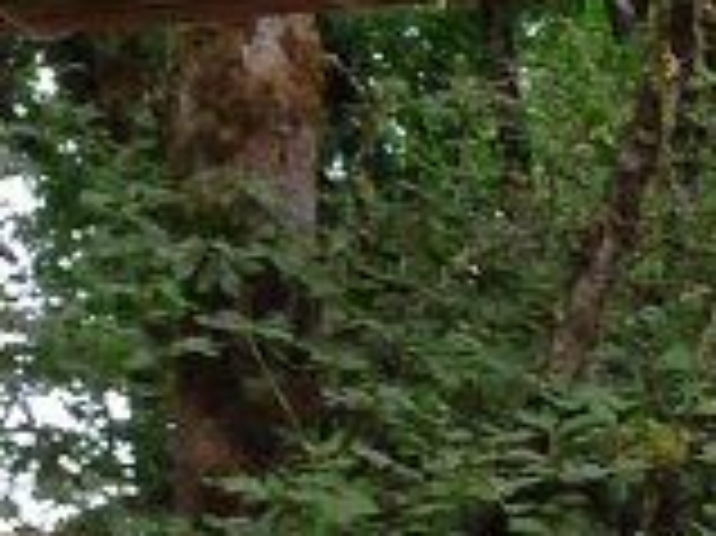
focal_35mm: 213
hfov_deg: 9.0
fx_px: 4402
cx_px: 1207
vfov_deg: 6.7
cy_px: 1203
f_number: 2.4
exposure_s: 1/46
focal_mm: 4.12
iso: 50
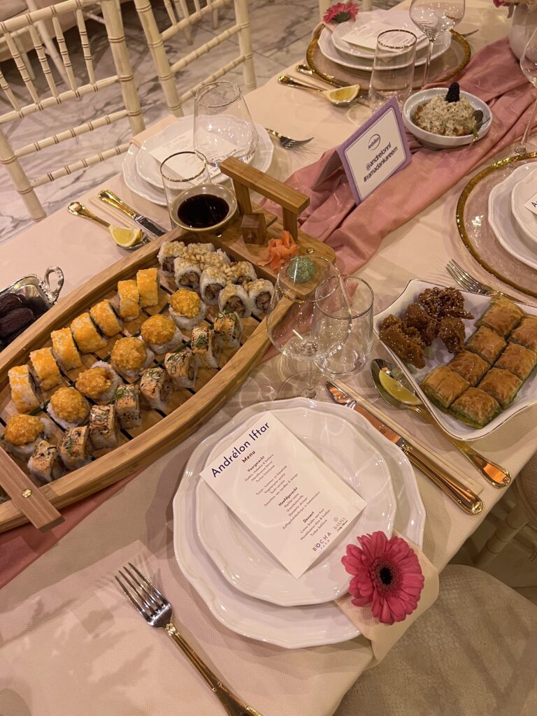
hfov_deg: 53.1
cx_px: 268
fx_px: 538
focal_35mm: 26
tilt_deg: -54.4
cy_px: 358
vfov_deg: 67.3
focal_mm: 5.7
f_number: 1.5
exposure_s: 1/60
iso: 160
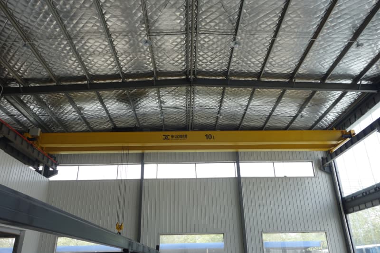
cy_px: 126
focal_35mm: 28
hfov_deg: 65.5
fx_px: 295
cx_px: 190
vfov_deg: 46.4
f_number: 4.5
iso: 125
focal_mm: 10.4
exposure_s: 1/100
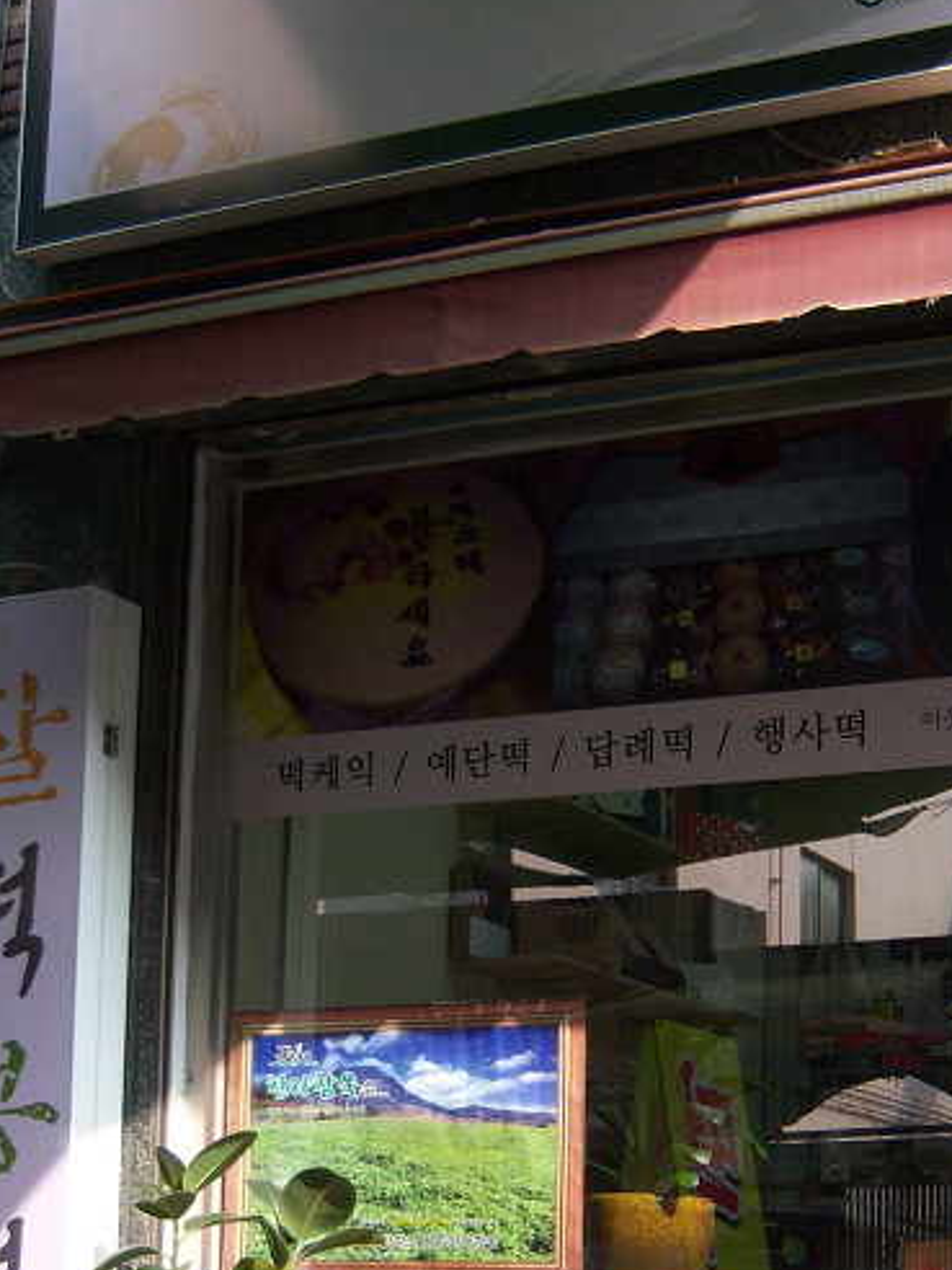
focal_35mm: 75
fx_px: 2750
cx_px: 449
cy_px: 978
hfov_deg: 19.6
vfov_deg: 25.6
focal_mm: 7.5
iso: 80
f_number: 2.8
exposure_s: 1/200
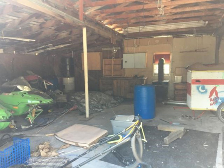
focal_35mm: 29
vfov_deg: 48.2
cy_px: 84
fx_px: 188
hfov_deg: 61.7
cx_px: 112
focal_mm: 4.15
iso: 32
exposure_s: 1/30
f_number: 2.2
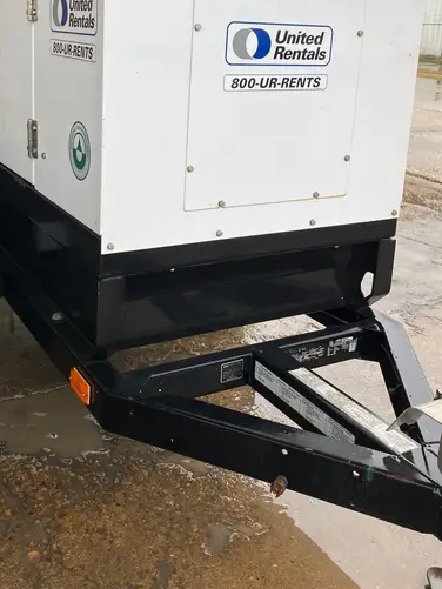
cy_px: 191
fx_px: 698
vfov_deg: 45.0
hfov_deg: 35.0
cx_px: 166
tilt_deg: -11.8
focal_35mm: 41
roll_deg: -2.2
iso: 25
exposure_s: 1/121
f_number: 1.8
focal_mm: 3.99
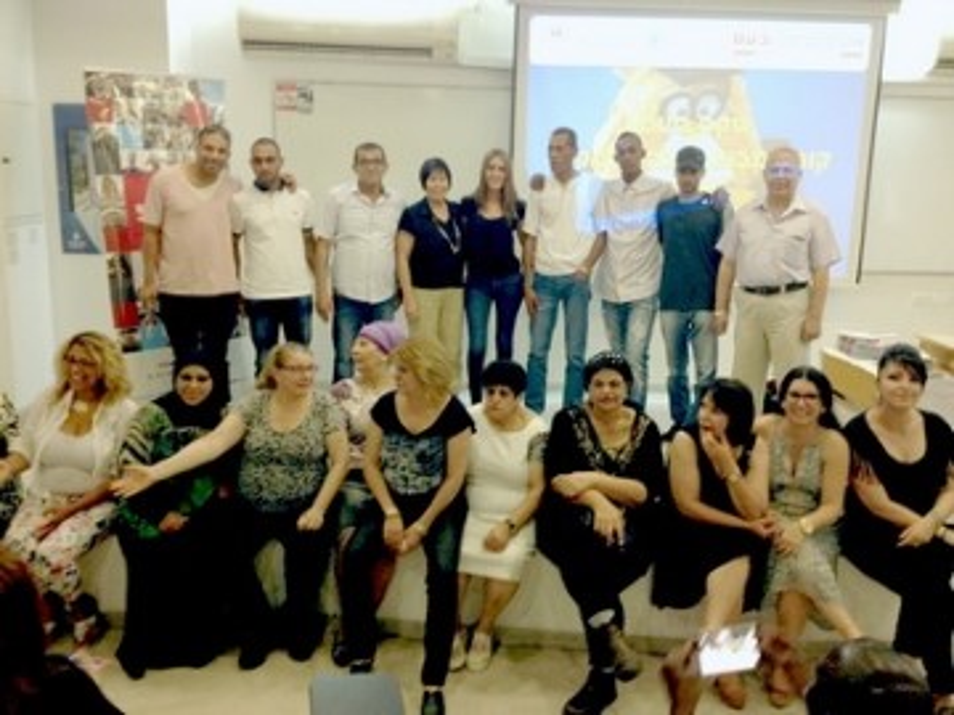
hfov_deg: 52.6
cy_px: 358
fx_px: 965
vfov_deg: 40.7
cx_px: 477
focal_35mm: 35
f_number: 2.4
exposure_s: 1/20
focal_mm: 4.28
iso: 200
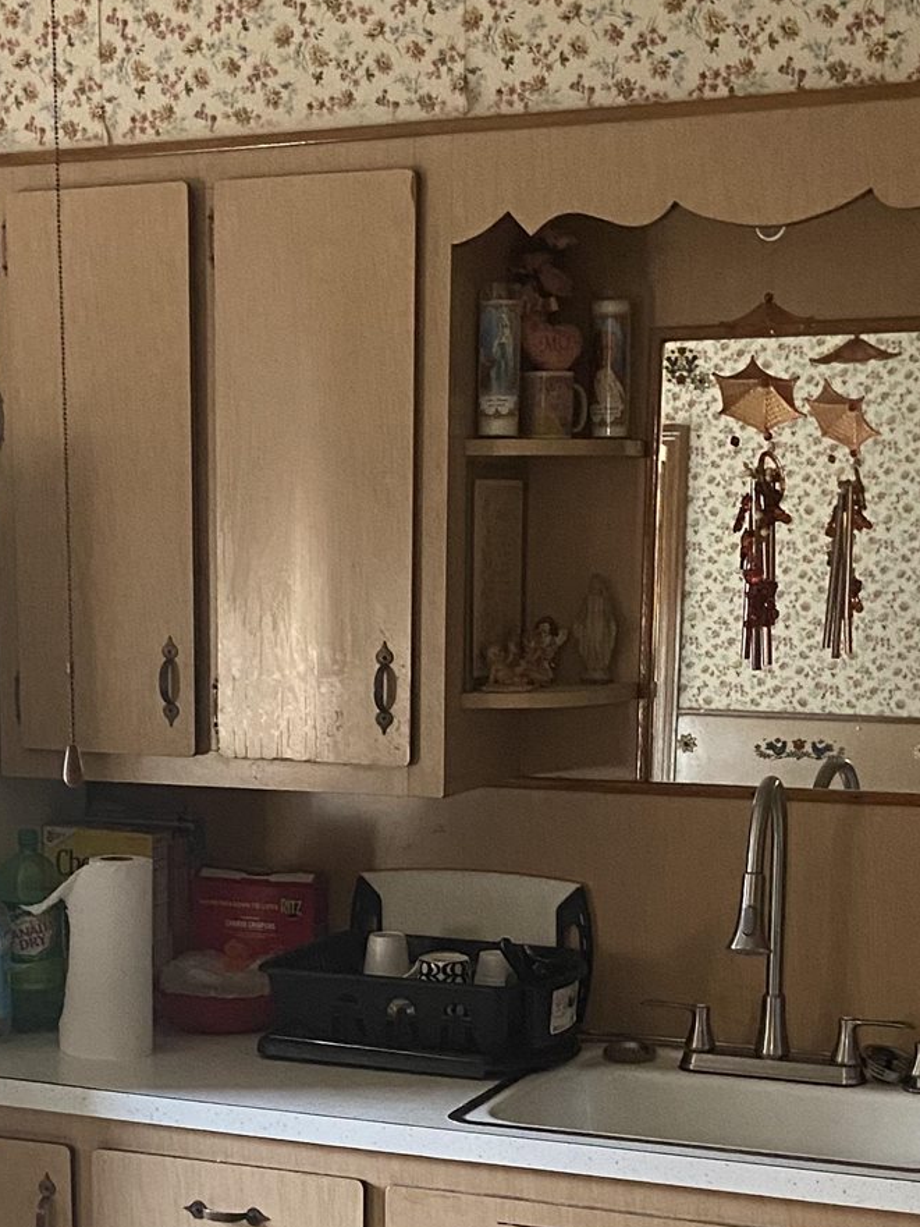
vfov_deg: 28.0
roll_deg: +2.3
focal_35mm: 68
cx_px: 296
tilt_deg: -10.5
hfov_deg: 21.5
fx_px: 2409
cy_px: 958
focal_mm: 4.25
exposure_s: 1/40
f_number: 1.8
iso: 400
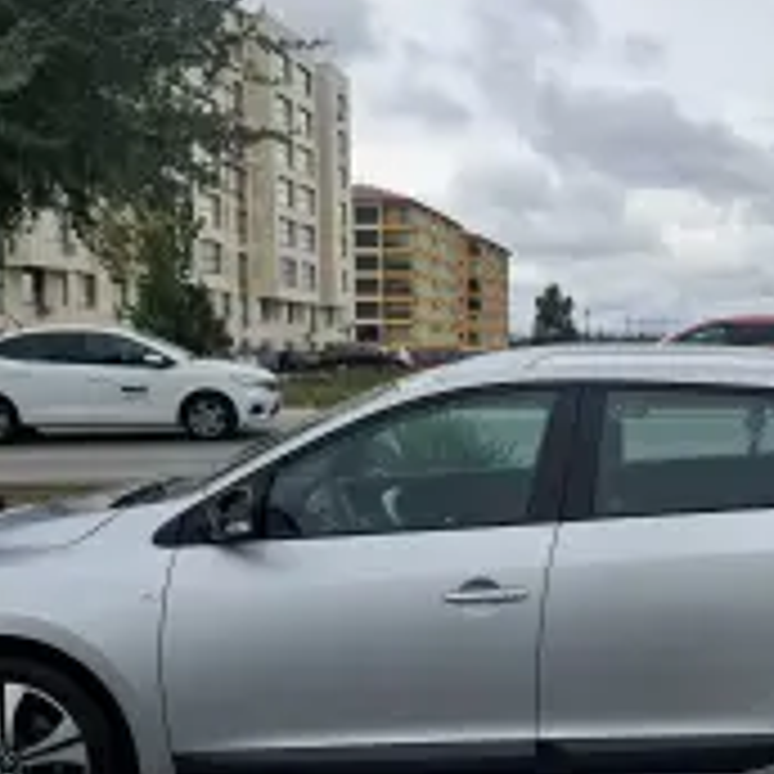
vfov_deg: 34.0
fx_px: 1265
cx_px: 536
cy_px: 418
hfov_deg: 33.6
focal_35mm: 50
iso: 50
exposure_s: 1/560
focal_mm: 4
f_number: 1.8
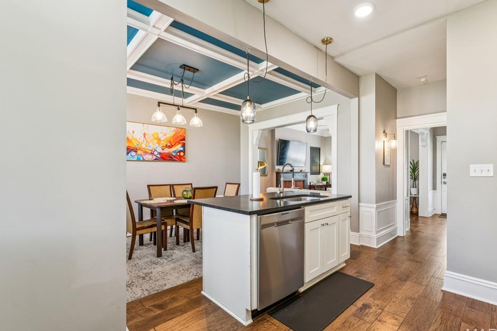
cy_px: 170
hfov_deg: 93.3
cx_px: 254
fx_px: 235
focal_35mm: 17
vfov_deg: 70.4
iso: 320
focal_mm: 16
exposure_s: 1/3.33
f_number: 13
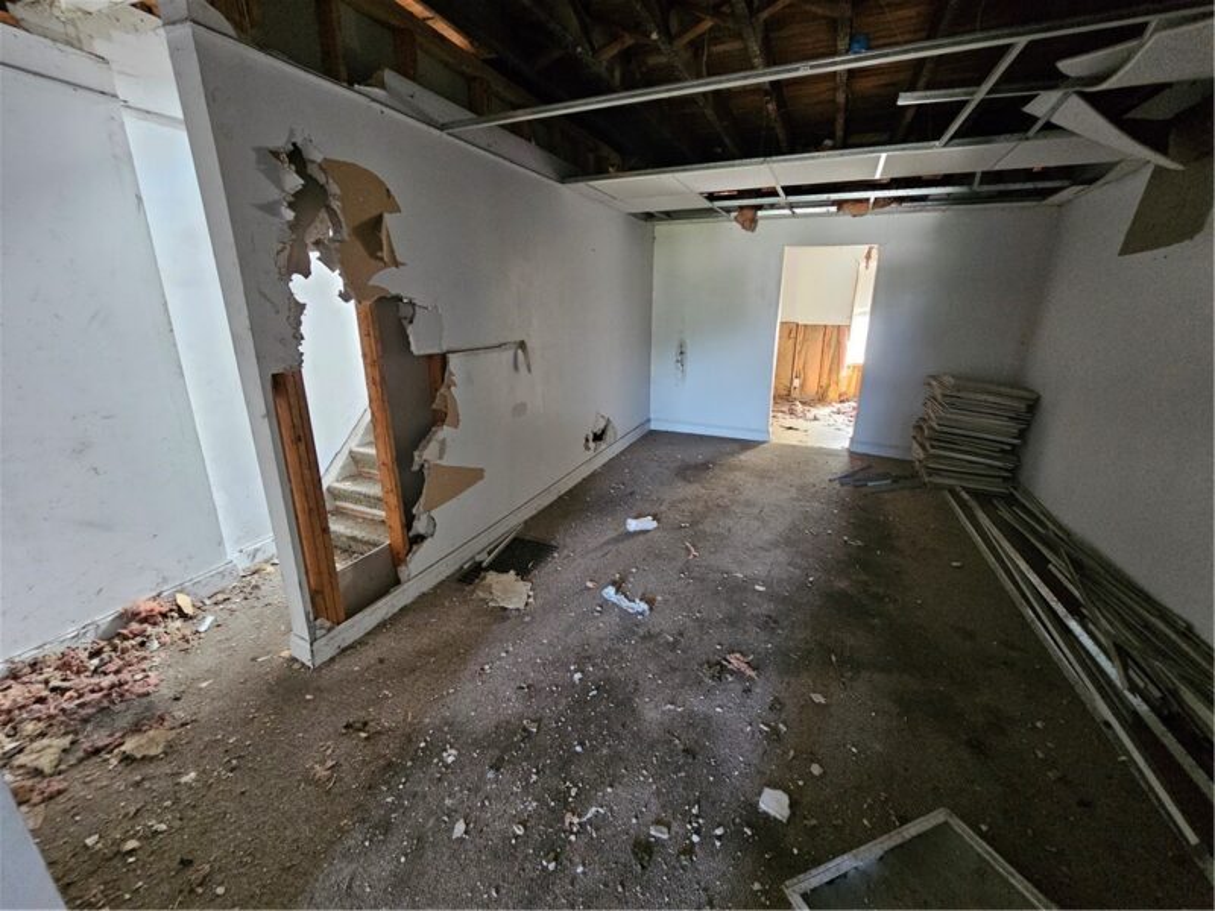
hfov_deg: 106.2
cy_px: 456
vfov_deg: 89.9
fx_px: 456
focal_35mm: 13
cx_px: 608
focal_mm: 2.2
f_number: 2.2
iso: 640
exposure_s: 1/25
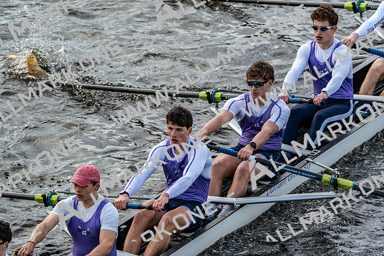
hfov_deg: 4.4
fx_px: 5014
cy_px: 128
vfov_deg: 2.9
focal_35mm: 470
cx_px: 192
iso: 640
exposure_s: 1/1250
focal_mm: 470
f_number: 6.3
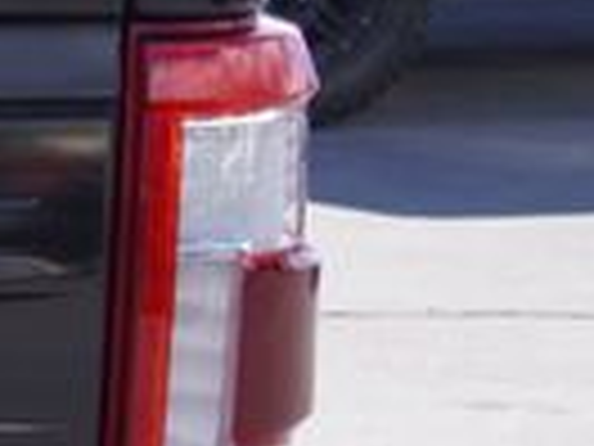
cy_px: 369
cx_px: -1300
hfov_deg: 7.0
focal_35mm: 247
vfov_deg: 6.0
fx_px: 4238
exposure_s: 1/125
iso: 100
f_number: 5.6
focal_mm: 22
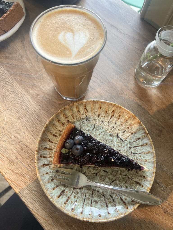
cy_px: 115
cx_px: 86
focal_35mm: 26
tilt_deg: -69.8
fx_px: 173
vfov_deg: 67.3
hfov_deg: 53.1
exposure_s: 1/121
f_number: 1.5
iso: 50
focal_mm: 5.7
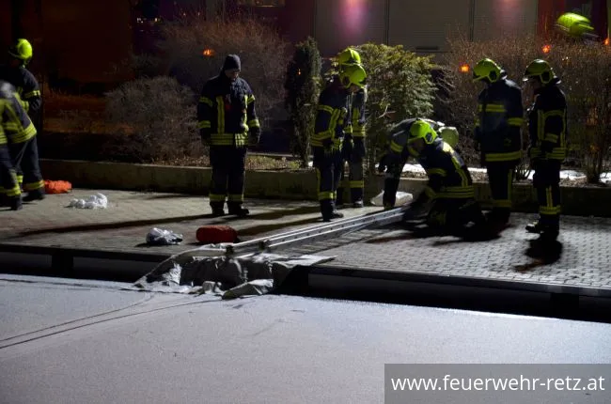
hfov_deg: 18.2
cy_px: 202
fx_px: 1905
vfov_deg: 12.1
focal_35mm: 112
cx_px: 306
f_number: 5.6
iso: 800
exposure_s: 1/8
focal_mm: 75
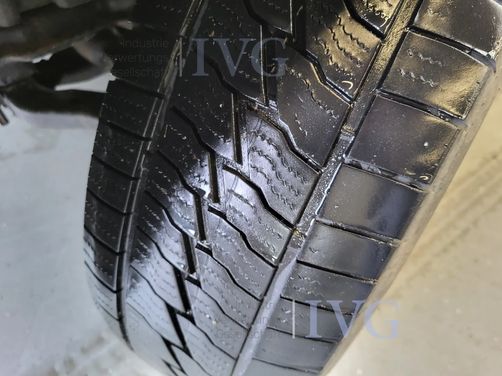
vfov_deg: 53.1
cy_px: 188
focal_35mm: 26
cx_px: 251
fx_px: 377
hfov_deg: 67.3
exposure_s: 1/50
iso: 400
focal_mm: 5.4
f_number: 1.8
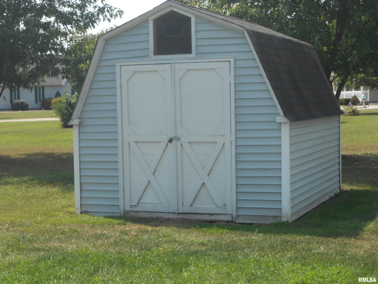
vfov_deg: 20.4
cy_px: 142
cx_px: 189
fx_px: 786
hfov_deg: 27.0
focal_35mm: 72
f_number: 6
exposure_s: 1/250
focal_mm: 12.8
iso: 100
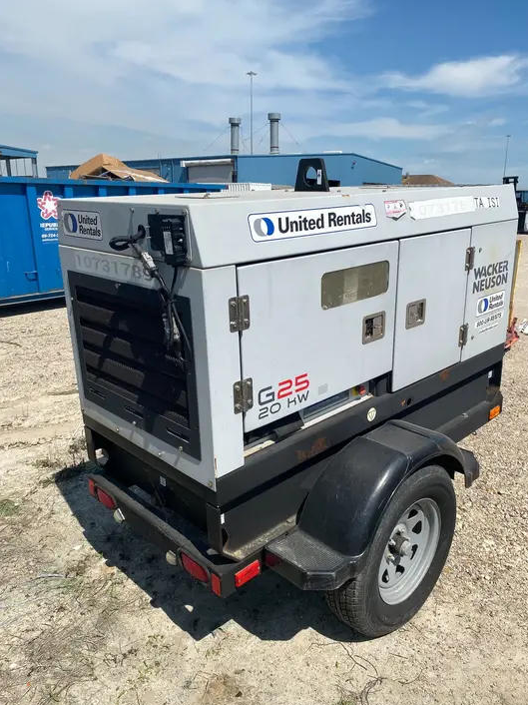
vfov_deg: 65.3
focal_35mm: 27
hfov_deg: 51.3
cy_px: 349
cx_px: 273
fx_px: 549
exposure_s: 1/5025
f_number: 1.8
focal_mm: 4.25
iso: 32
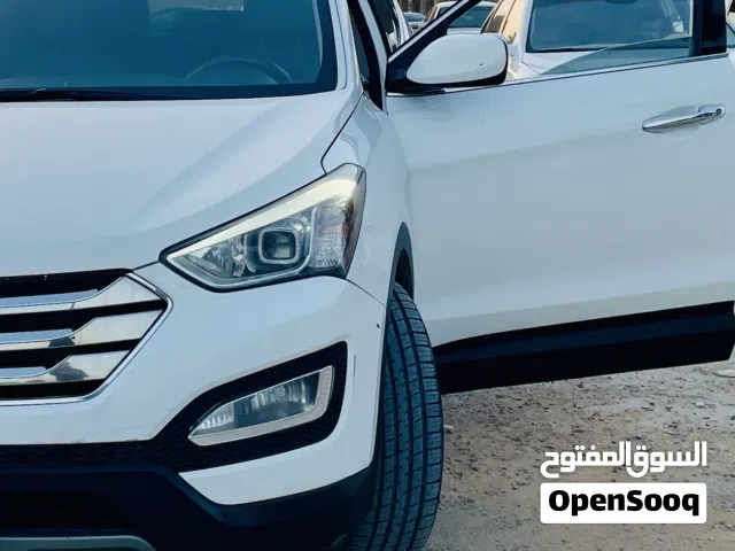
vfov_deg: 53.1
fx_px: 552
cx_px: 368
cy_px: 276
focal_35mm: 26
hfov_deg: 67.3
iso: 32
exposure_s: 1/572
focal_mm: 4.2
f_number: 1.6
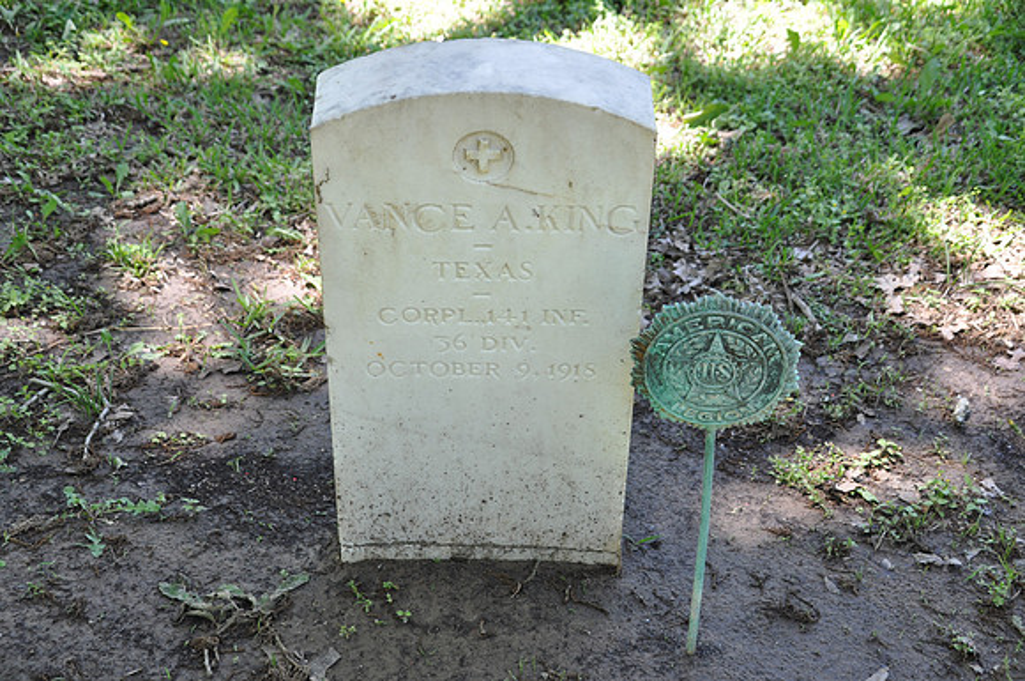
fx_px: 1706
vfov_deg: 22.6
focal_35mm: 60
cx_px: 512
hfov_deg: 33.4
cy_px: 340
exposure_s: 1/50
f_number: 7.1
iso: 200
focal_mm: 40
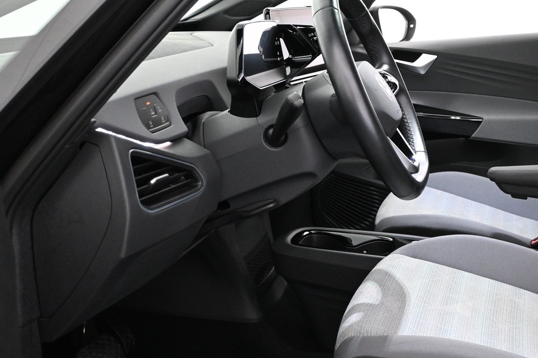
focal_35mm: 55
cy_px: 103
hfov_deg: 35.0
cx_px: 436
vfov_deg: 24.4
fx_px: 822
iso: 1600
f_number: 3.8
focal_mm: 20
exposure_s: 1/25
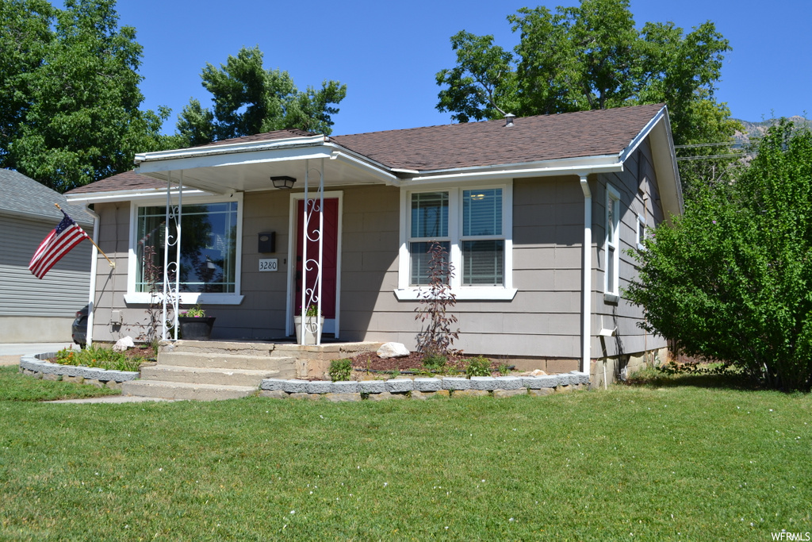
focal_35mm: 33
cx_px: 406
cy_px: 271
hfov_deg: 57.2
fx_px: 744
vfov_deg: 40.0
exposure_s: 1/250
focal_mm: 22
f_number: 8
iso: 100
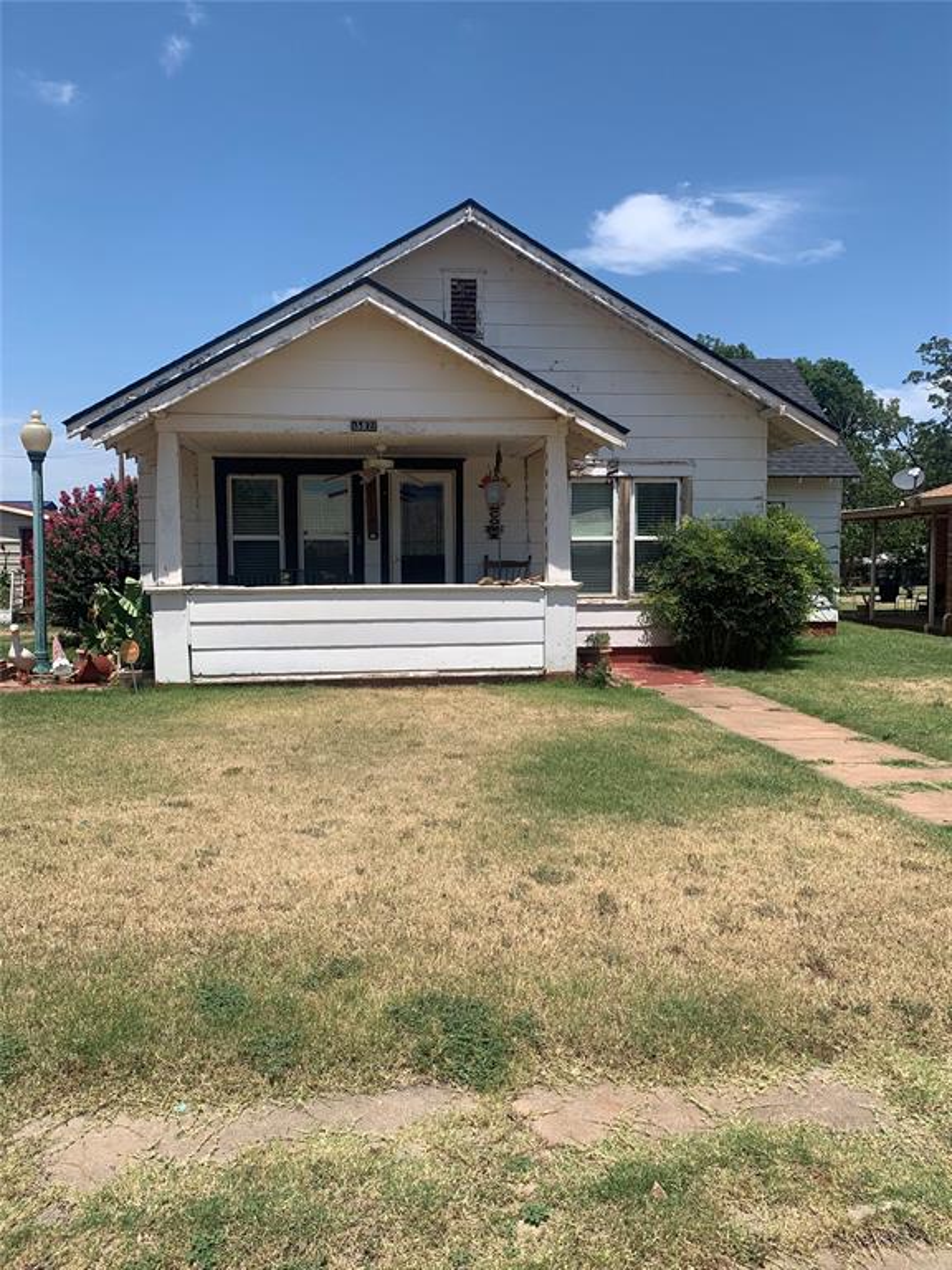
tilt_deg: -6.2
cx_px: 476
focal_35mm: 26
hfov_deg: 53.1
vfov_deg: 67.3
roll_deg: +0.8
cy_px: 635
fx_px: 953
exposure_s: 1/2833
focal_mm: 4.25
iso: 25
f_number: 1.8
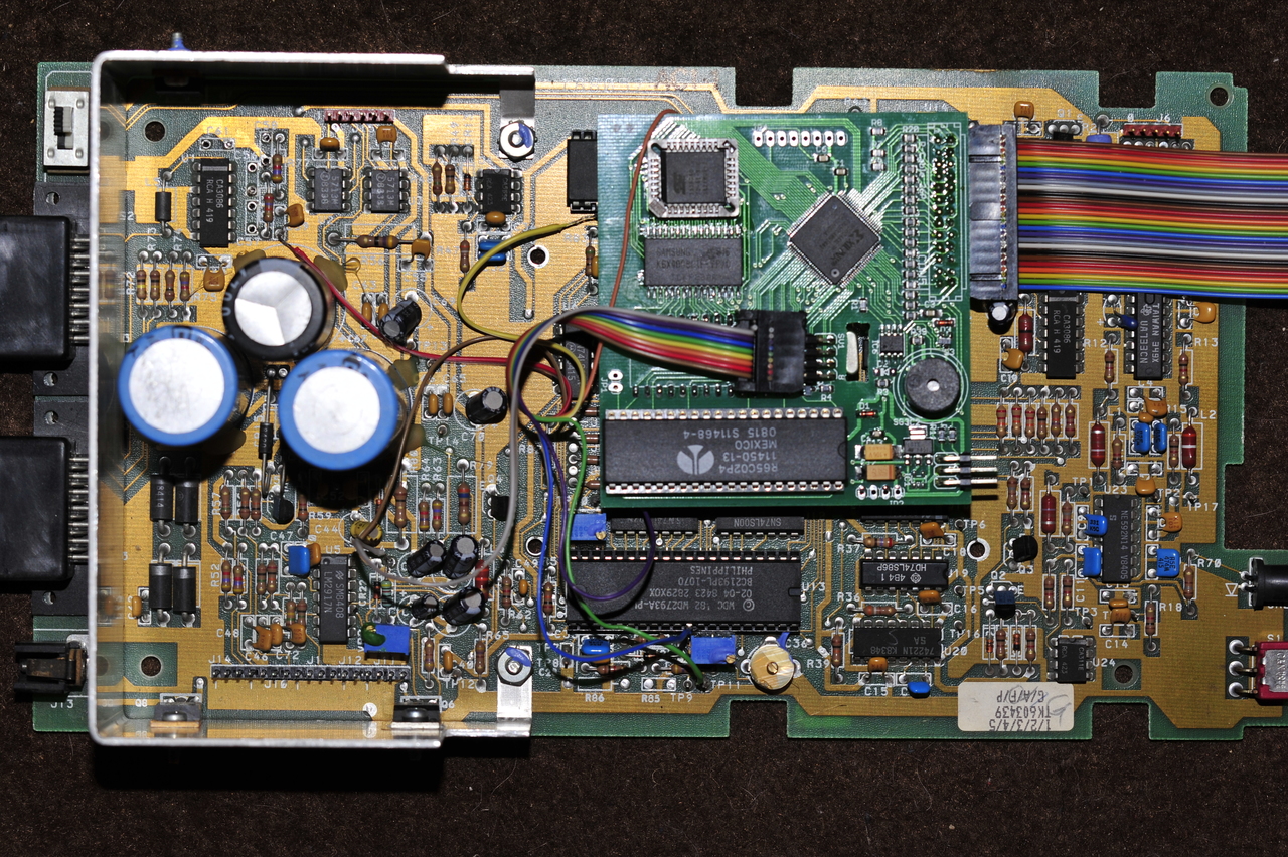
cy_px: 428
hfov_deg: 36.3
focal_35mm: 55
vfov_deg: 24.6
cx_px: 644
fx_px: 1967
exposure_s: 1/60
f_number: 8
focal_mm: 55
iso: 400
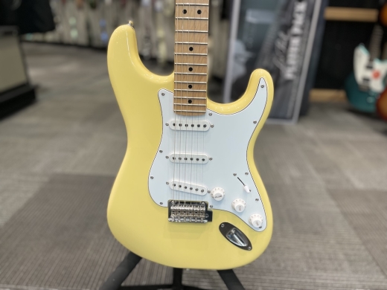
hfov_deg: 67.3
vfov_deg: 53.1
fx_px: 291
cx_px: 194
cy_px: 145
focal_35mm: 26
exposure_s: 1/120
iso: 64
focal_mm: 4.2
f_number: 1.6
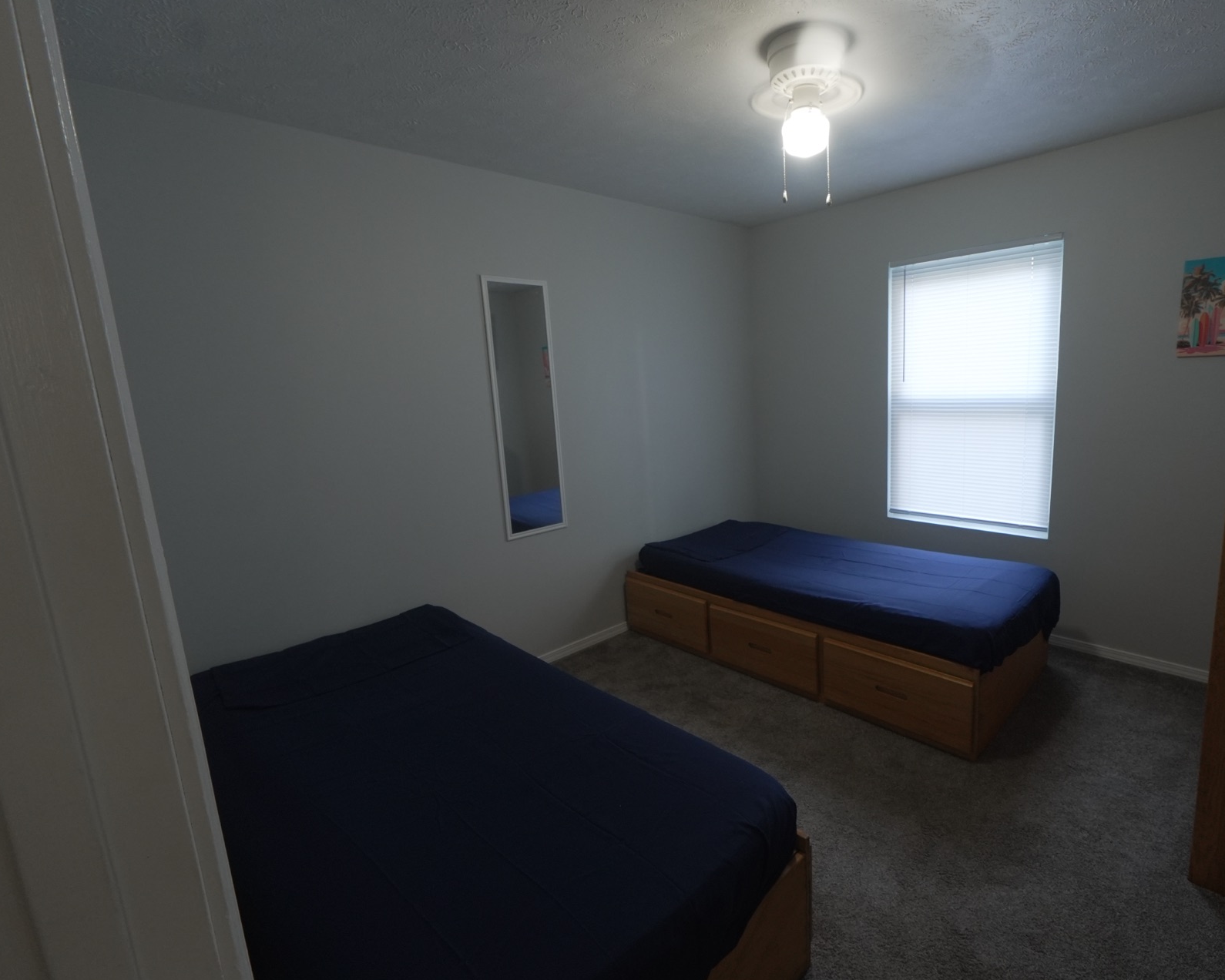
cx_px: 720
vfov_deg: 77.0
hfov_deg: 88.8
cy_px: 489
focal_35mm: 17
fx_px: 616
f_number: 6.3
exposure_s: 1/10
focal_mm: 10
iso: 800
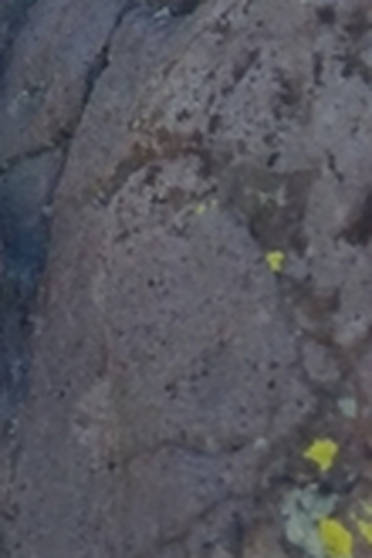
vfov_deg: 14.4
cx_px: -570
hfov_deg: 9.6
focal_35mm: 123
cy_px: -487
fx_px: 1906
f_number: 1.7
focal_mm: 4.2
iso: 50
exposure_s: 1/928
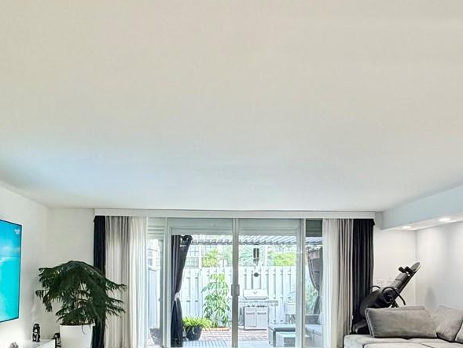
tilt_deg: +0.0
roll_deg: -0.9
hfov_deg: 48.9
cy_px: 277
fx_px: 508
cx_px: 219
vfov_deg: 36.5
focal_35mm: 38
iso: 200
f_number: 2.2
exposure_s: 1/120
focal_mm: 2.22
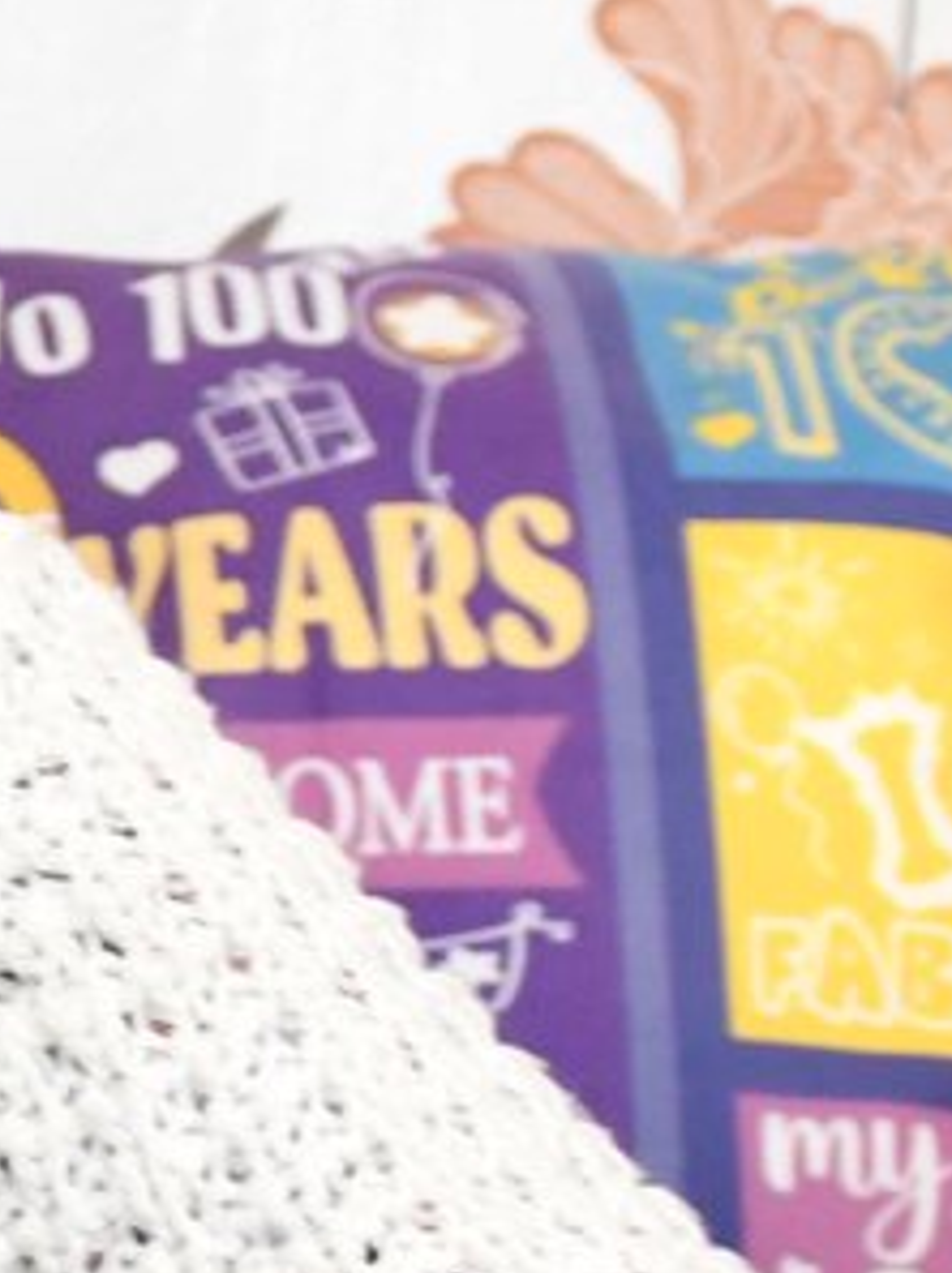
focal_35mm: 239
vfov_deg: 8.3
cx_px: -2950
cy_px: 997
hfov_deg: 5.4
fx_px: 8783
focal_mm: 24
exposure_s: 1/60
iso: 1000
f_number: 3.2
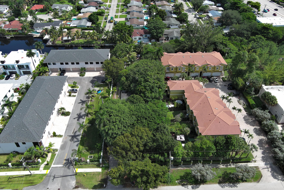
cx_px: 142
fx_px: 229
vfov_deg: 45.0
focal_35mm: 29
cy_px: 95
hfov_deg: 63.7
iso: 100
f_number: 2.8
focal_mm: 10.57
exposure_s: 1/1156
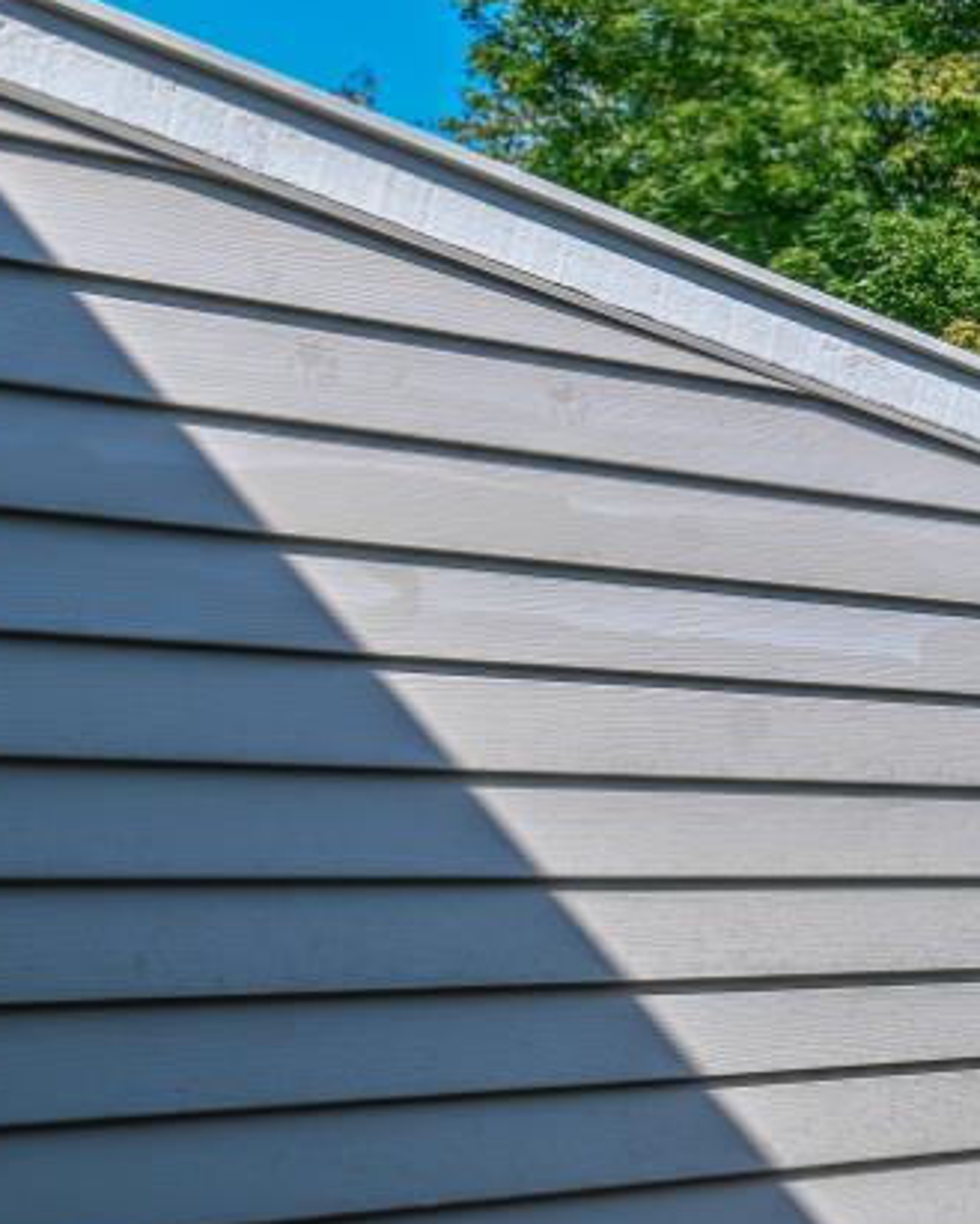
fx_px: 2356
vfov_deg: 28.3
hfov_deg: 16.6
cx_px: 2052
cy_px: 1030
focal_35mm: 65
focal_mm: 19
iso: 100
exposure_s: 1/250
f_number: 8
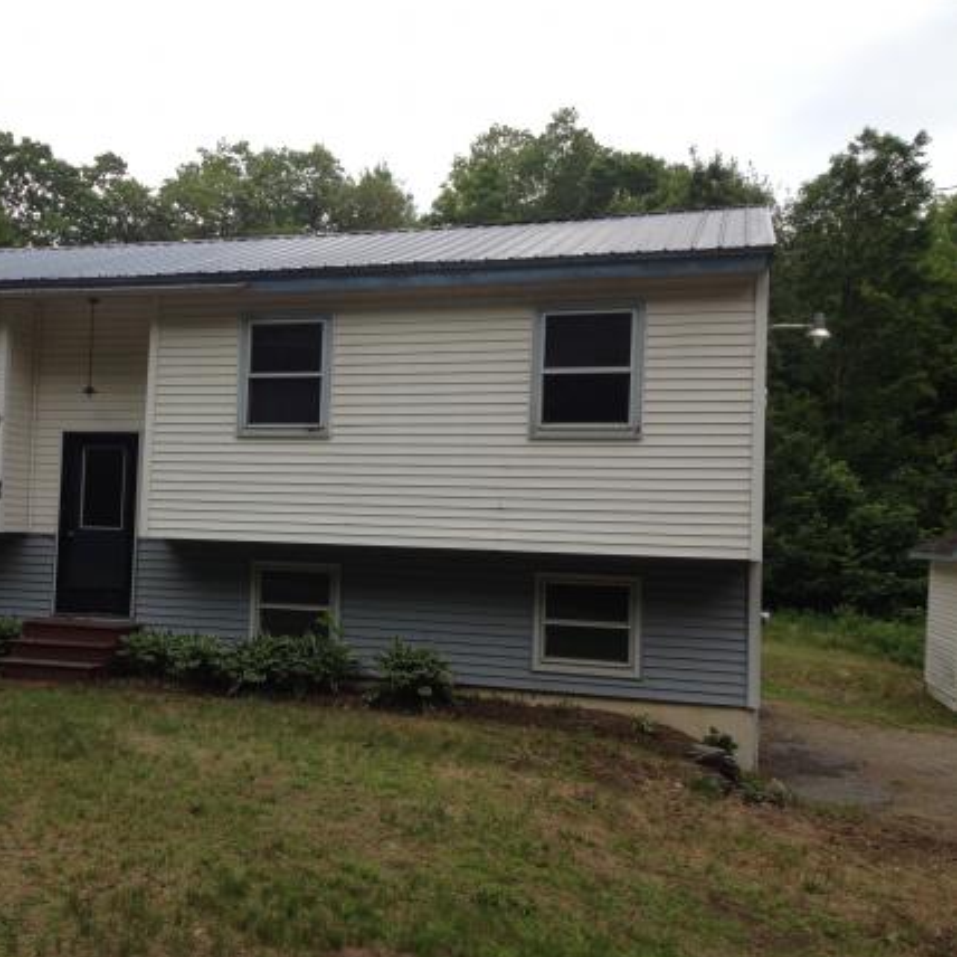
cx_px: 313
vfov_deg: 40.0
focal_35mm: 42
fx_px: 1314
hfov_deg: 39.5
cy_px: 478
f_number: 2.4
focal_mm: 4.28
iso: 50
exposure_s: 1/307
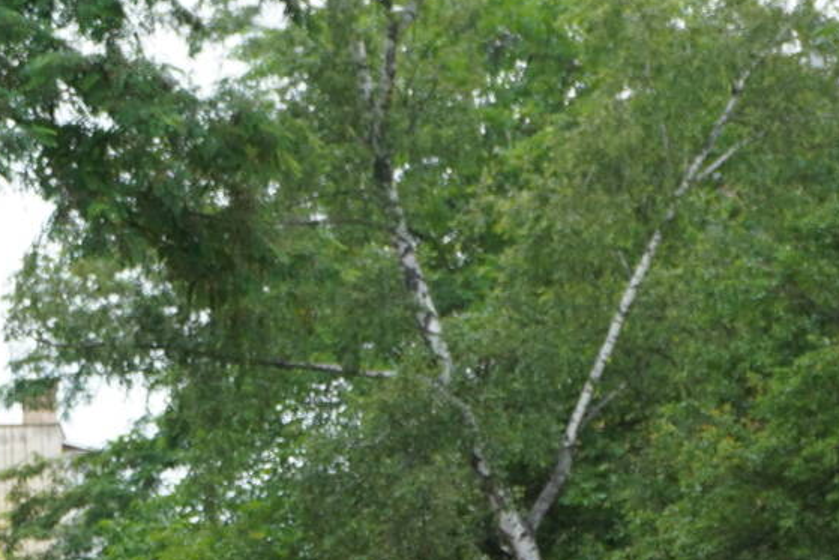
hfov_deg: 8.5
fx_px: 5548
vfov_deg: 5.7
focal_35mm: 238
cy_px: 1022
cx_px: -186
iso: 500
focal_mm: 52
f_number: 5.6
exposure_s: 1/400
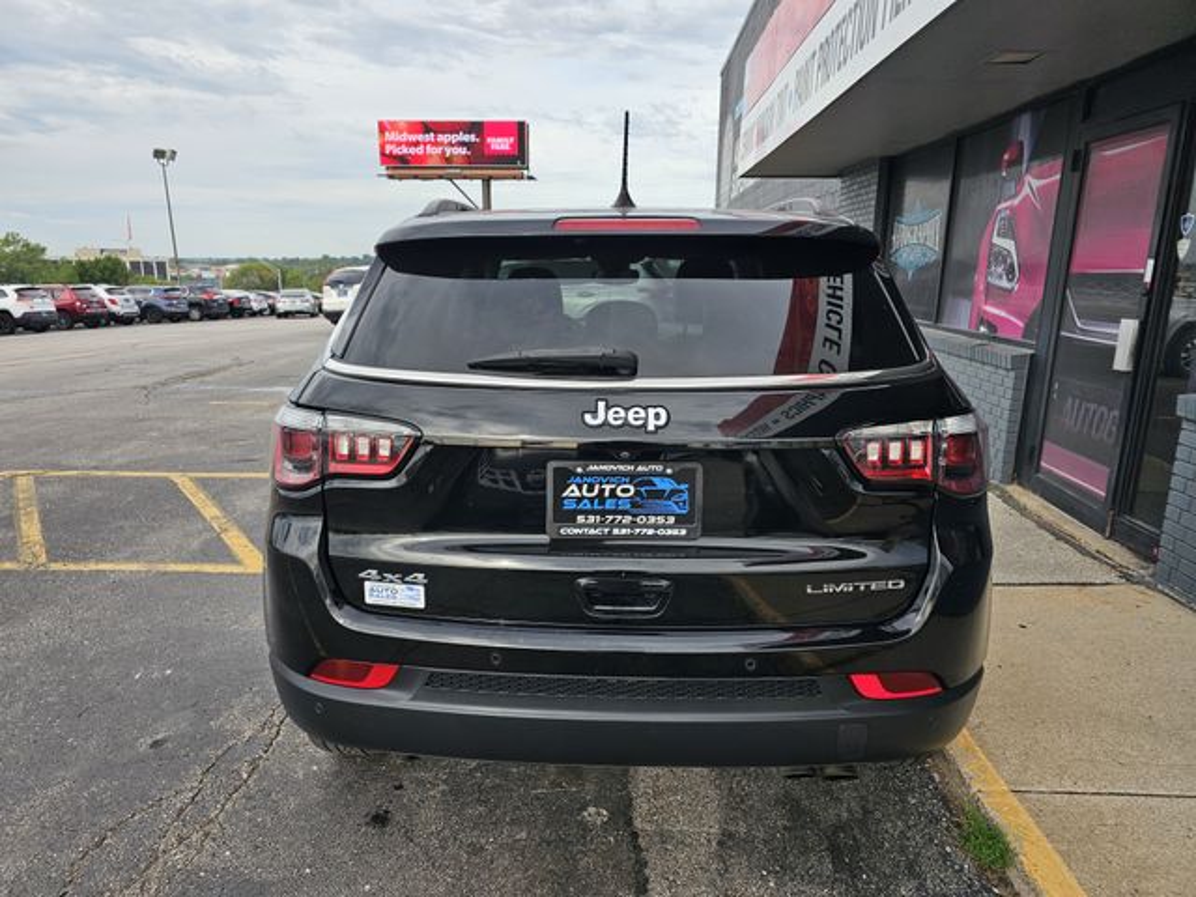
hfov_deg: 73.9
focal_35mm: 23
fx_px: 795
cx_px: 598
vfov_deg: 58.9
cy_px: 448
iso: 10
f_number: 1.7
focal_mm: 6.3
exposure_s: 1/260
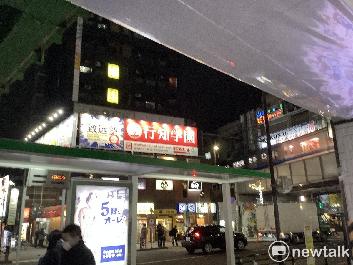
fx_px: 316
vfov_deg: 45.4
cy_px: 132
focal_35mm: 31
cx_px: 176
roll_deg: +2.8
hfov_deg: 58.4
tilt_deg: +13.9
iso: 320
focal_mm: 3.3
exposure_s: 1/50
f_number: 2.4
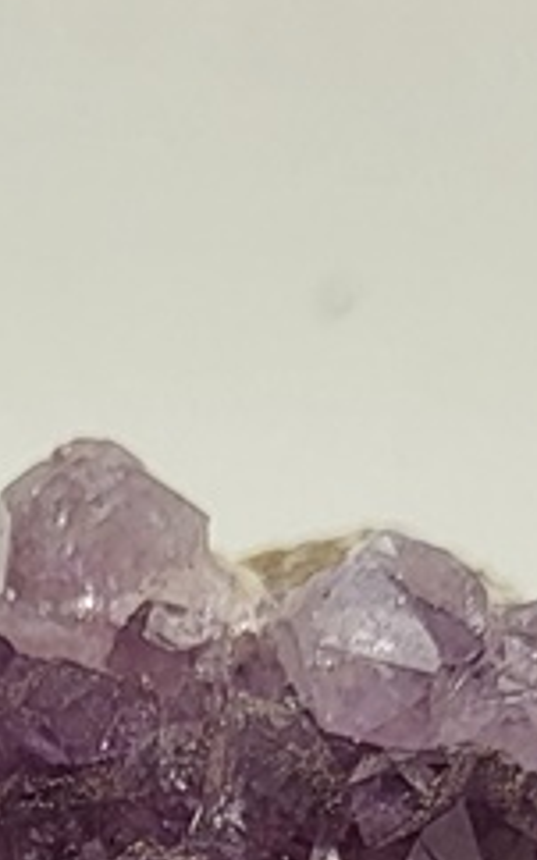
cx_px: -36
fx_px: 4267
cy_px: 1478
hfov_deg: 7.2
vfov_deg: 10.9
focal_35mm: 182
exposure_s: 1/124
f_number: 1.8
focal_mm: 5.4
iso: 40
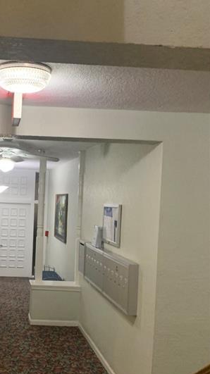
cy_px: 214
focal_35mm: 41
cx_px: 11
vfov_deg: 49.3
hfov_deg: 27.6
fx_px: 407
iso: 400
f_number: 1.8
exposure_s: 1/40
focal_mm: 4.25
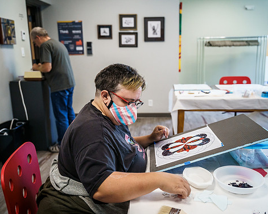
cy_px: 106
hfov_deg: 51.5
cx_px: 146
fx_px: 278
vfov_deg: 42.2
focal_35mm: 35
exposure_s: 1/500
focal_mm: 28.6
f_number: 2.8
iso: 3200
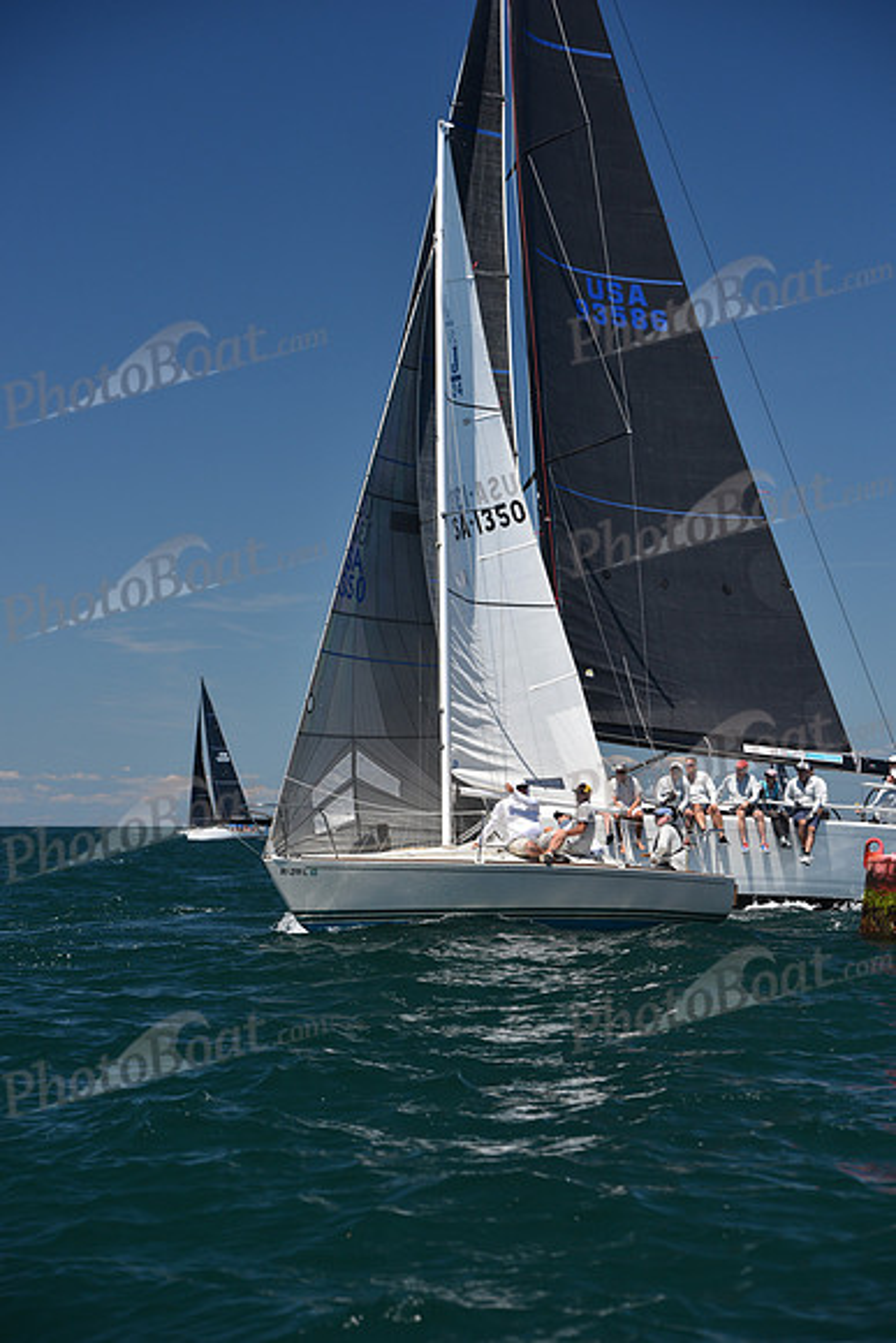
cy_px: 672
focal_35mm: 98
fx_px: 3656
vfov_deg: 20.8
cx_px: 448
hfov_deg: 14.0
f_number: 5
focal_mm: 98
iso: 250
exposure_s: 1/800
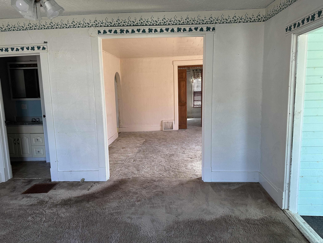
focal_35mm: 24
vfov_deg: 56.8
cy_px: 122
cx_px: 162
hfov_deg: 71.6
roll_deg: +0.4
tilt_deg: -8.0
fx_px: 224
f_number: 1.78
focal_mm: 6.86
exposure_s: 1/121
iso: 200
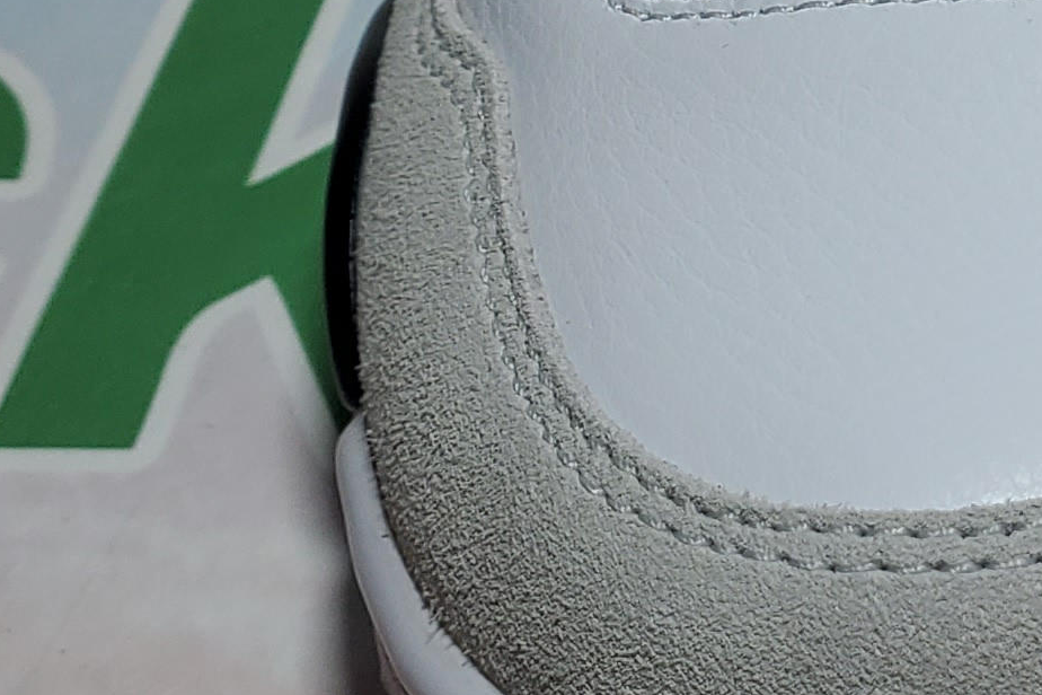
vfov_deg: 11.2
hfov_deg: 15.7
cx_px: 1631
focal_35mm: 118
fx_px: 3415
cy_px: -331
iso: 50
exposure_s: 1/902
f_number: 1.5
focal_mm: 4.3
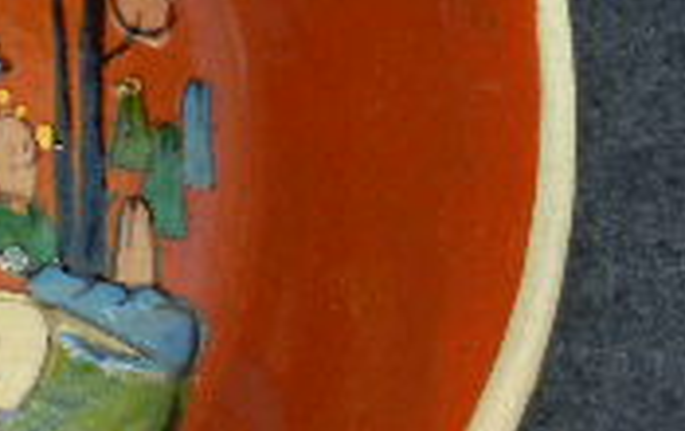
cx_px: -376
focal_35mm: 116
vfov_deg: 11.3
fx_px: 2169
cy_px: 121
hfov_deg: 16.2
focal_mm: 5.4
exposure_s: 1/30
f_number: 3.5
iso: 311
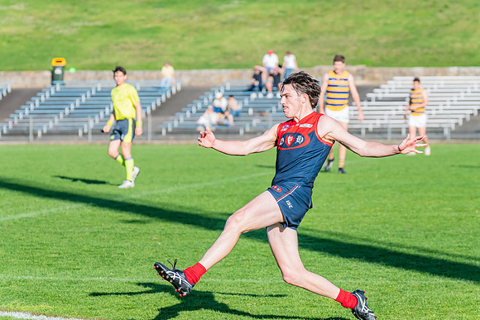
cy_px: 160
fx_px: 3247
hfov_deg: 8.5
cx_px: 240
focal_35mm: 244
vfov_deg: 5.6
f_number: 8
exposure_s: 1/1600
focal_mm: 240
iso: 800
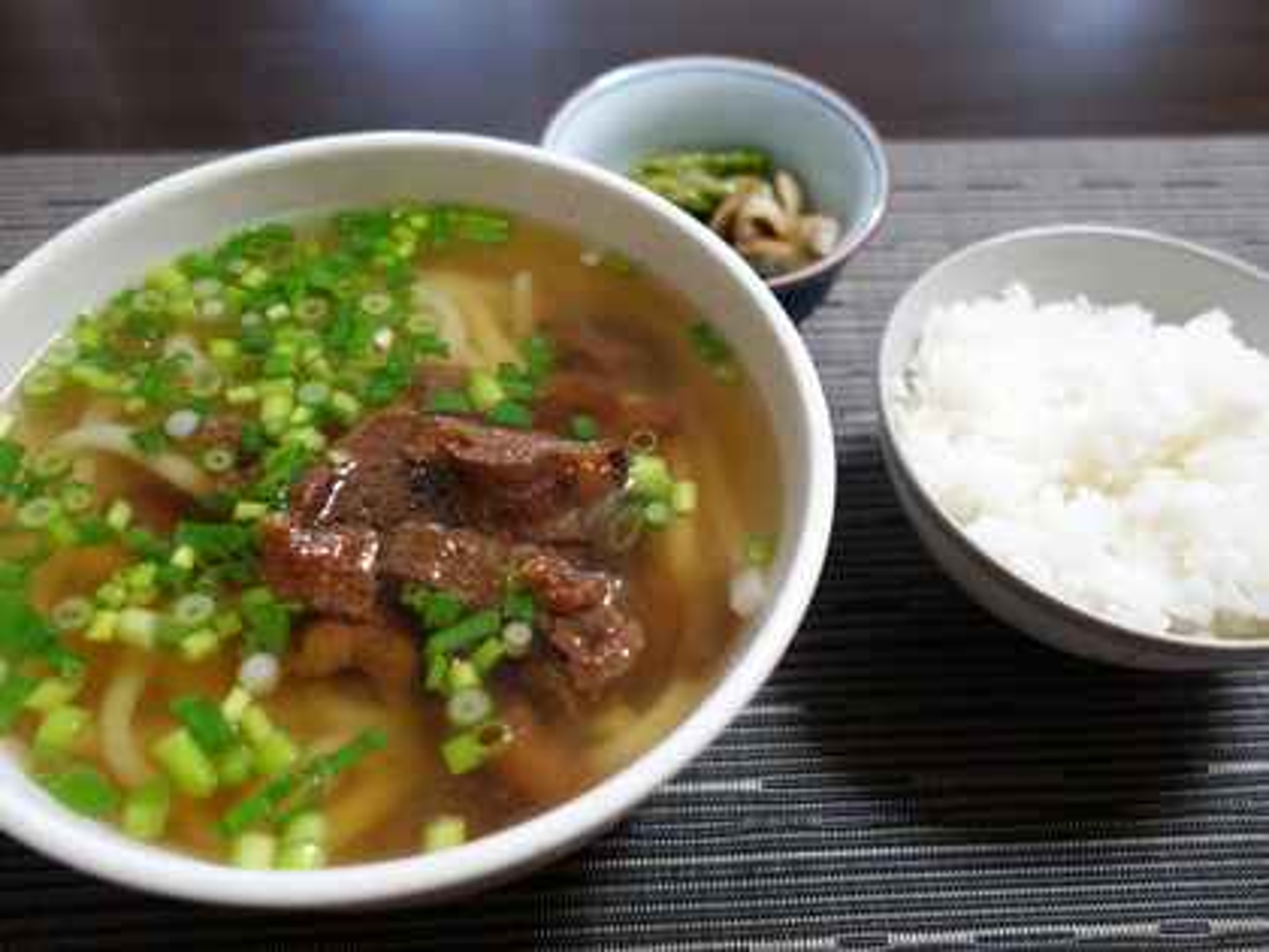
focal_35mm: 28
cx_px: 634
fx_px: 1026
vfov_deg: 49.7
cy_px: 476
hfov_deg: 63.4
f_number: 1.8
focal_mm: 10.4
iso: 160
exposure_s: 1/30
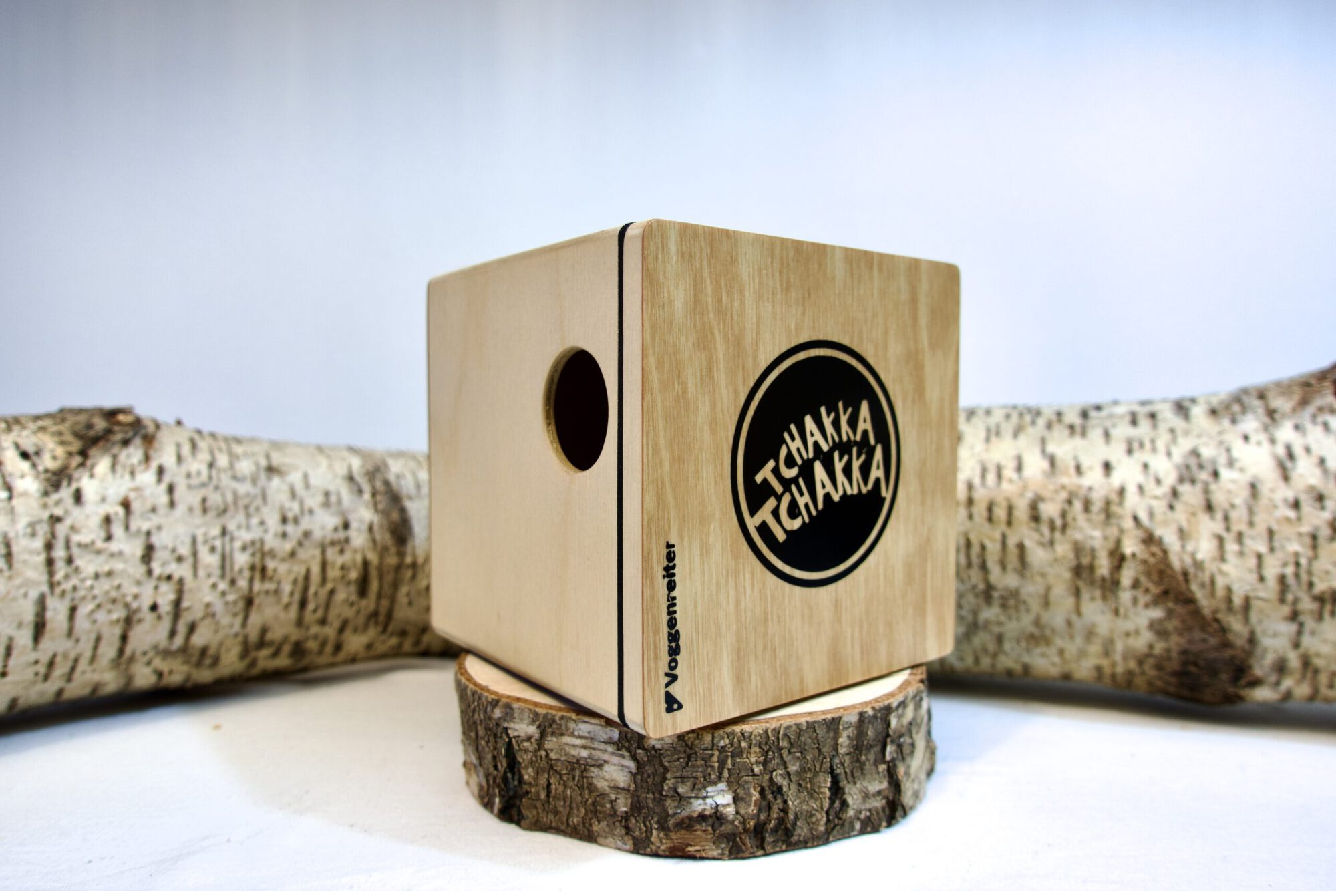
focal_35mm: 24
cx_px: 668
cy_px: 446
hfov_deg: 73.7
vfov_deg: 53.1
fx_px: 891
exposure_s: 1/30
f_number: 2.8
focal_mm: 8.8
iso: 125
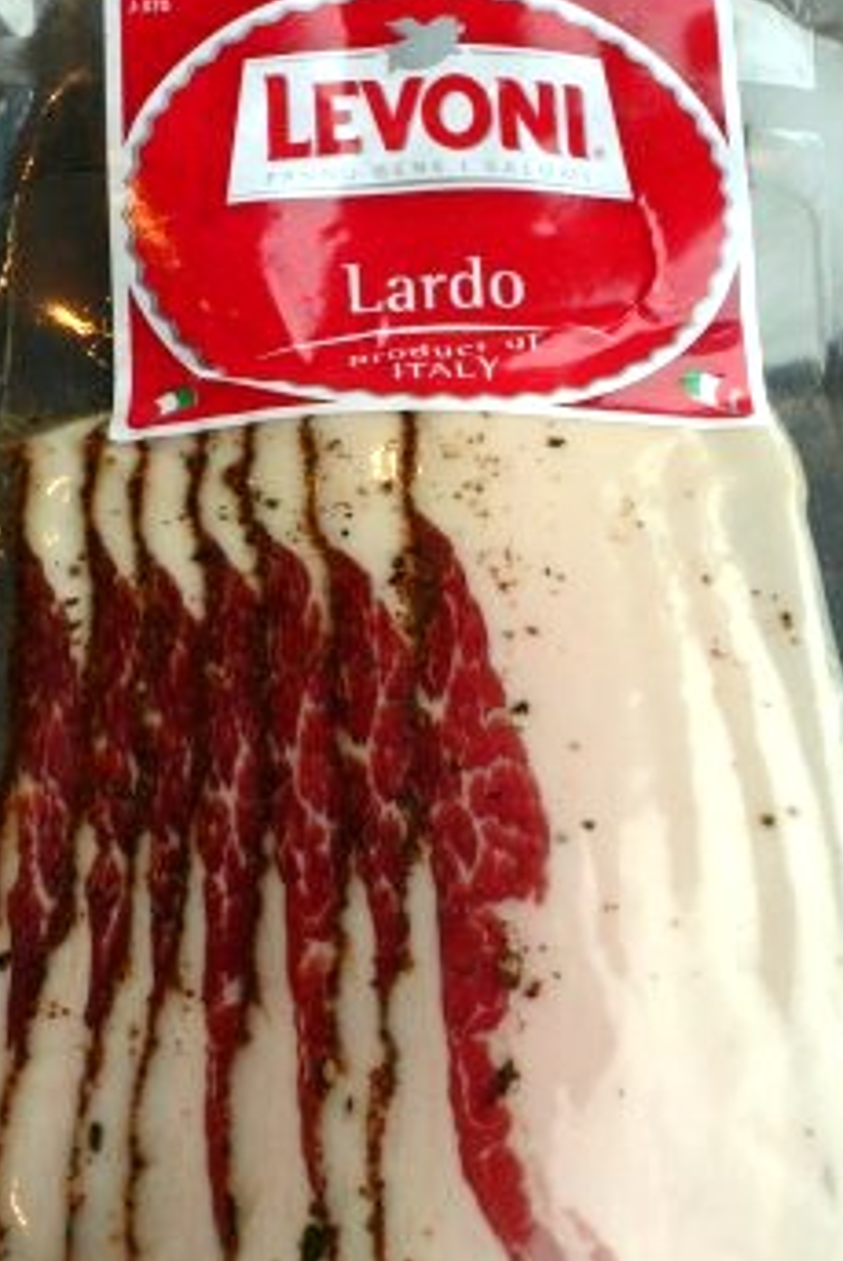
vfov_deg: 42.6
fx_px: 1612
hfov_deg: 29.3
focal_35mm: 46
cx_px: 443
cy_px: 707
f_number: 3.6
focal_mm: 6.3
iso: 80
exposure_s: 1/100
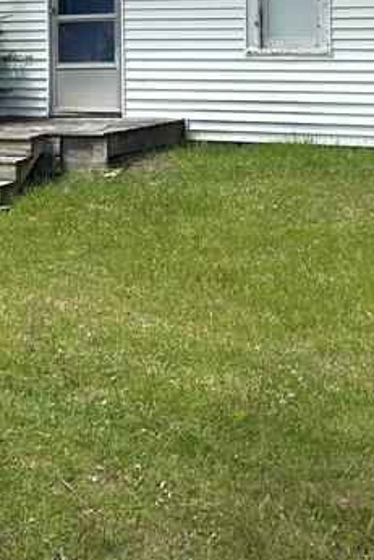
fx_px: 1245
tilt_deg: +0.7
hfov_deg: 17.1
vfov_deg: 24.1
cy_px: -11
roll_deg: +1.3
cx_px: 233
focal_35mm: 80
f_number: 1.5
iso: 50
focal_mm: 5.7
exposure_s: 1/3165
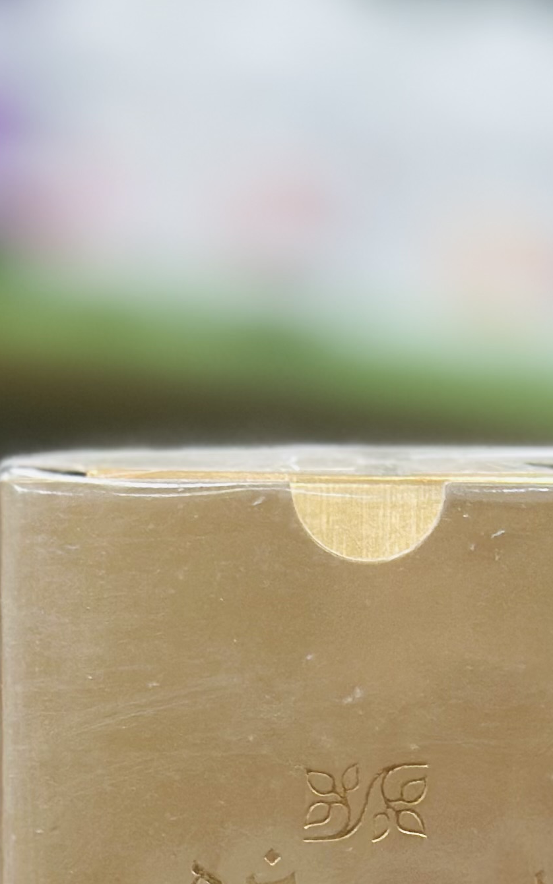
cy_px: 1293
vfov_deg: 13.0
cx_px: 426
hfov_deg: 8.6
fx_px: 3690
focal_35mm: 153
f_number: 1.78
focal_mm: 6.86
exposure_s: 1/100
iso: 80
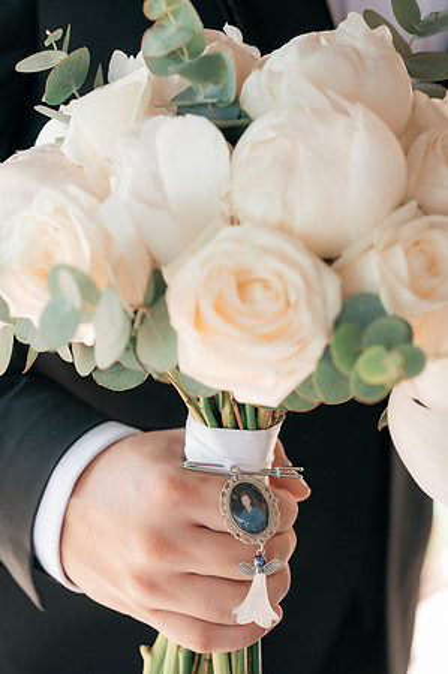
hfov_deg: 16.0
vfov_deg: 23.9
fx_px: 1590
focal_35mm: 85
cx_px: 224
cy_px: 337
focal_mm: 85
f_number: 5
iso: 800
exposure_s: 1/250
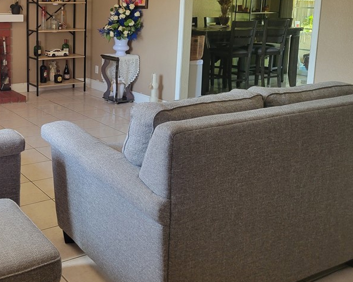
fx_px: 459
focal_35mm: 44
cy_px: 78
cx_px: 61
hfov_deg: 40.0
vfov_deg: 33.6
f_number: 1.8
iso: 160
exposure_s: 1/40
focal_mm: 5.4
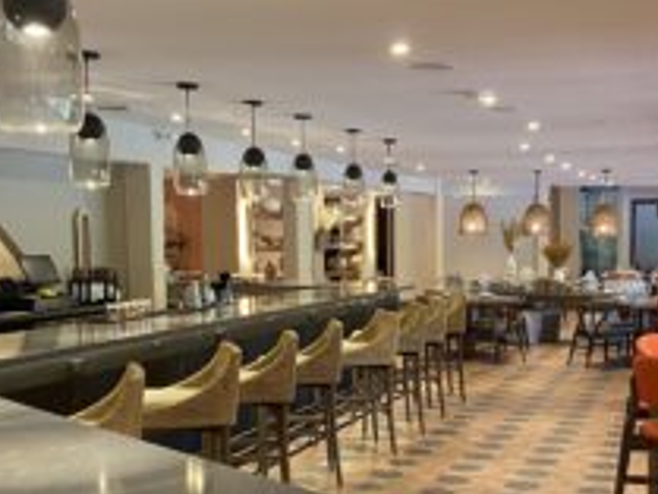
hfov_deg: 34.3
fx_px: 1065
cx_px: 356
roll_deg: +1.0
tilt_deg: -5.8
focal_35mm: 56
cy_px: 349
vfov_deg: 25.9
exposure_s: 1/60
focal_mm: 4.25
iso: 200
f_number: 1.8
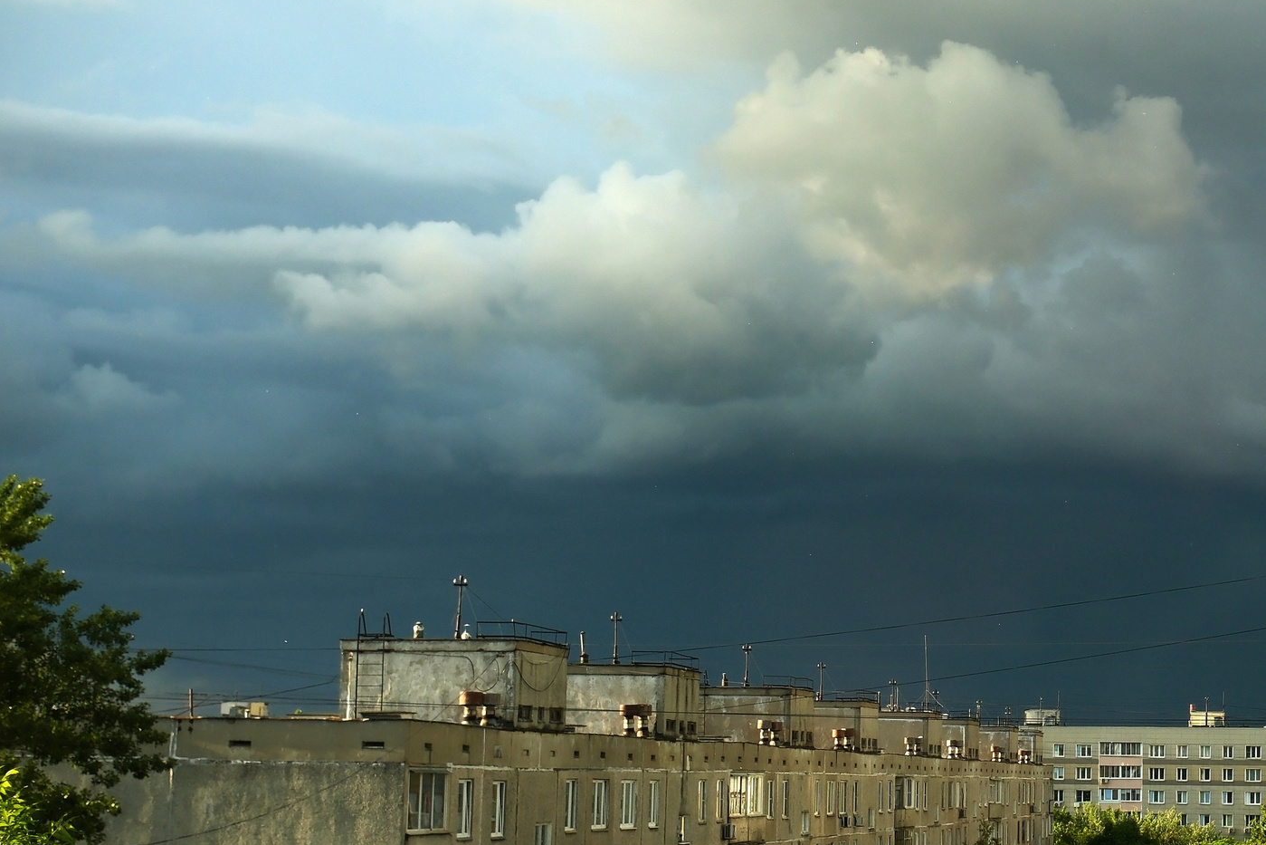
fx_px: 2638
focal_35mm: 75
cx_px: 1099
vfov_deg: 18.2
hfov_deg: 26.2
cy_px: 447
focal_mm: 27
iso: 640
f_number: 5.6
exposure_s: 1/950
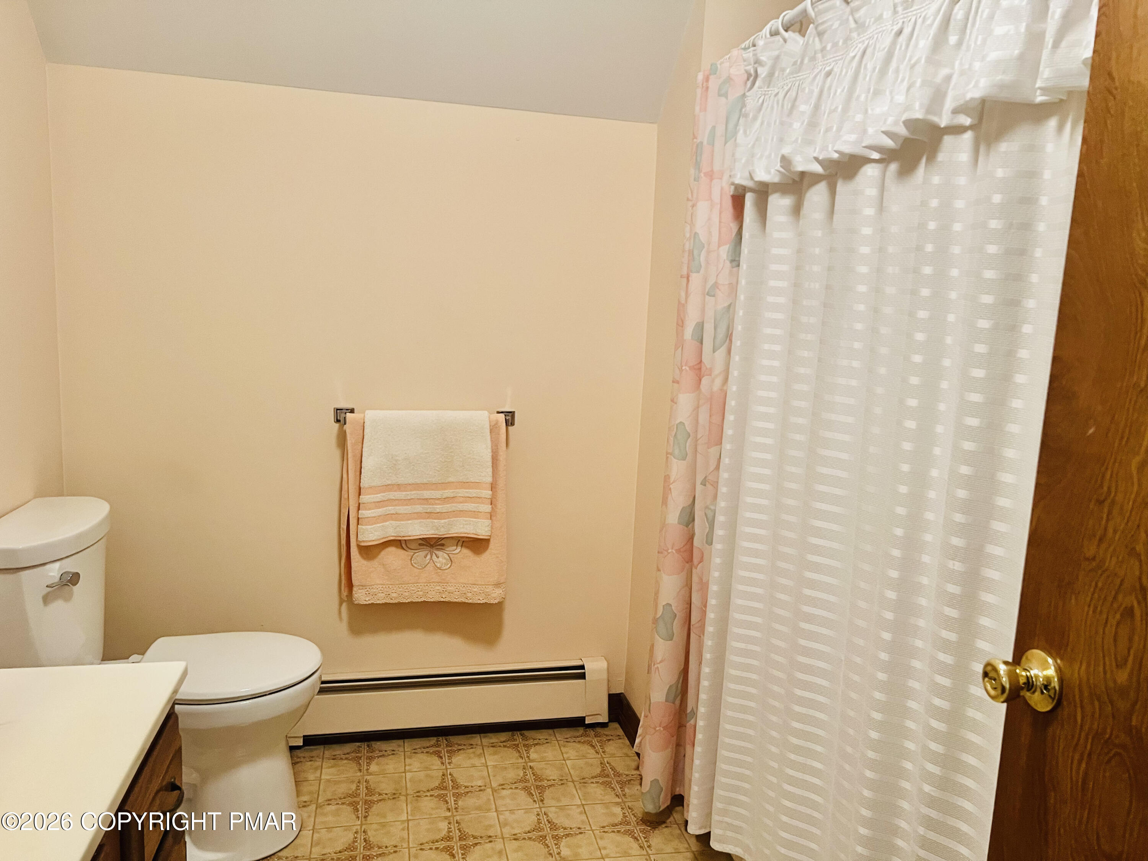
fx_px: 862
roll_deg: -2.8
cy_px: 430
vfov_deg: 53.1
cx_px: 574
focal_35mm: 26
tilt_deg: -8.2
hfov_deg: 67.3
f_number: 1.5
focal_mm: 5.7
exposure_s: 1/60
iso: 250
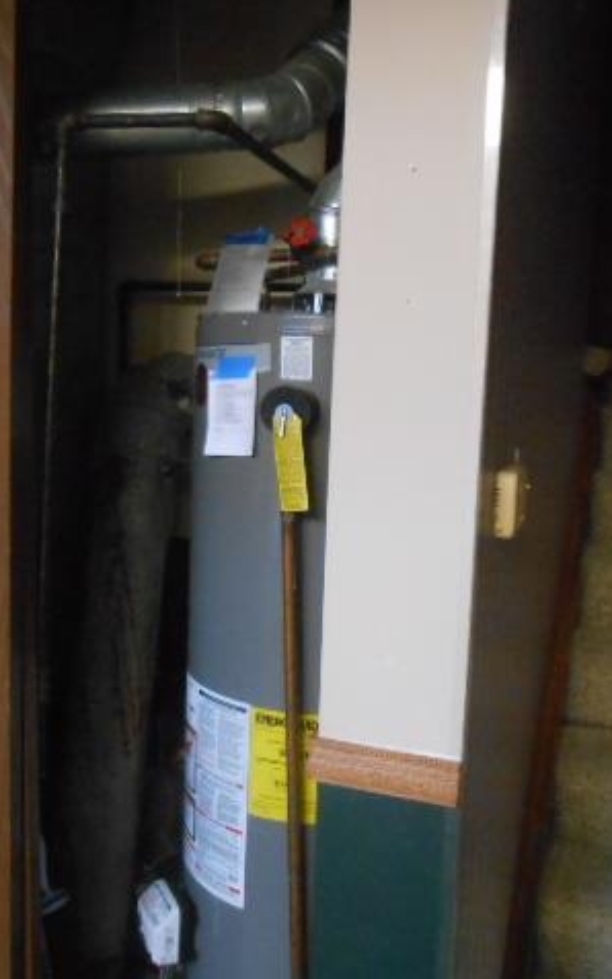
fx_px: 988
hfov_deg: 34.4
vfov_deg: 52.8
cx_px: 292
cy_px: 491
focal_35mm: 37
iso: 800
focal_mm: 4.6
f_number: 3.5
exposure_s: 1/60
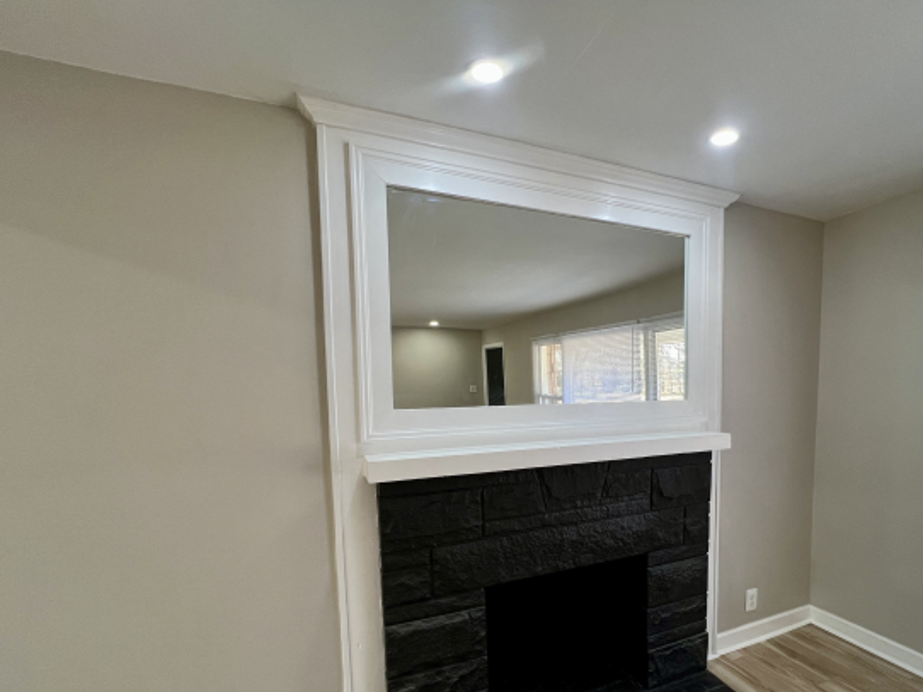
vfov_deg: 77.0
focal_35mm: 16
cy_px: 423
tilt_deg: -4.1
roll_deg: +1.0
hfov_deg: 93.8
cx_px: 534
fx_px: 426
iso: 160
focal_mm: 1.57
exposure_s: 1/120
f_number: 1.8
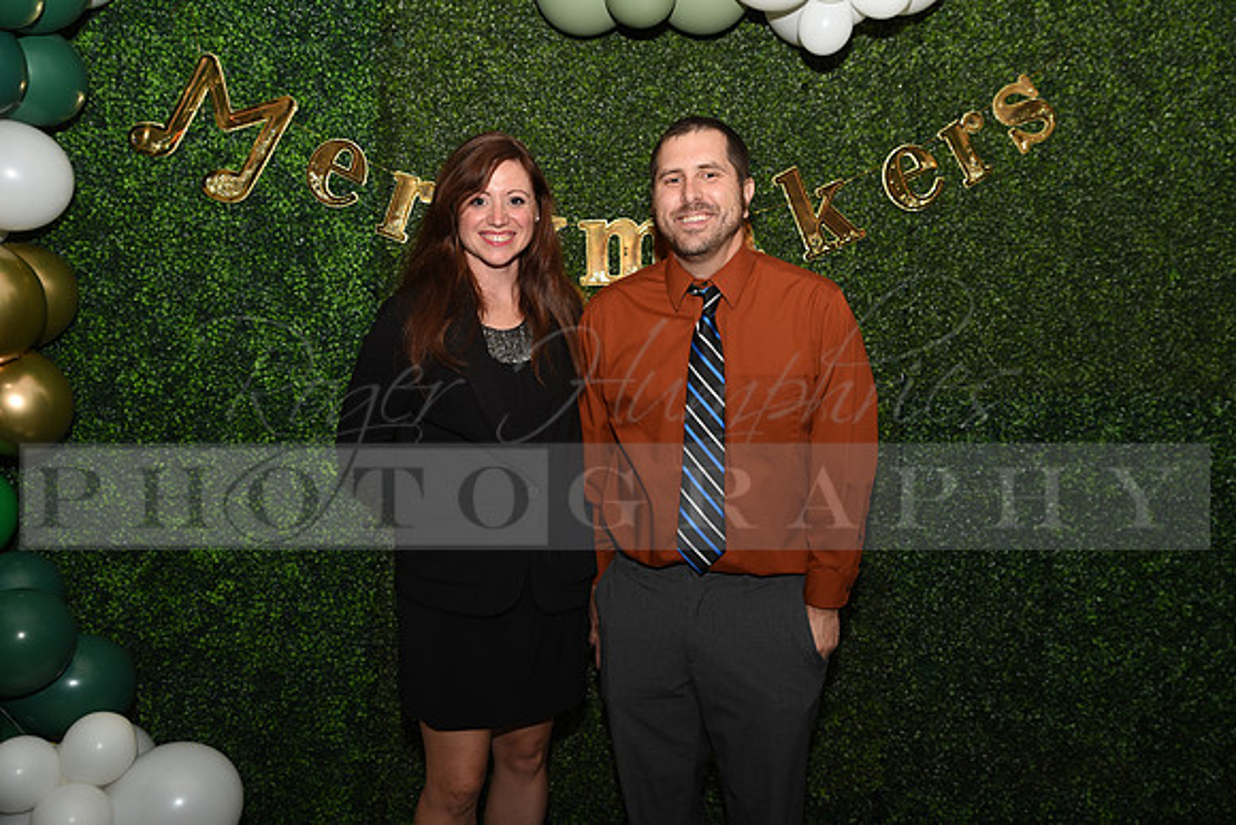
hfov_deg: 54.4
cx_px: 618
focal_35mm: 35
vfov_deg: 37.9
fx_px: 1202
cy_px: 412
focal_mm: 35
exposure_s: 1/60
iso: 100
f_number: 4
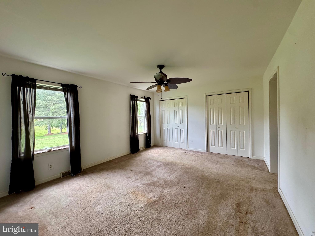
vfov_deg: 85.7
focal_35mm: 14
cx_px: 158
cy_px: 118
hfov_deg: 102.1
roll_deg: +2.0
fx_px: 127
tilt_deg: -1.4
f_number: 2.2
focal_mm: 2.22
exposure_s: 1/80
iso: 320
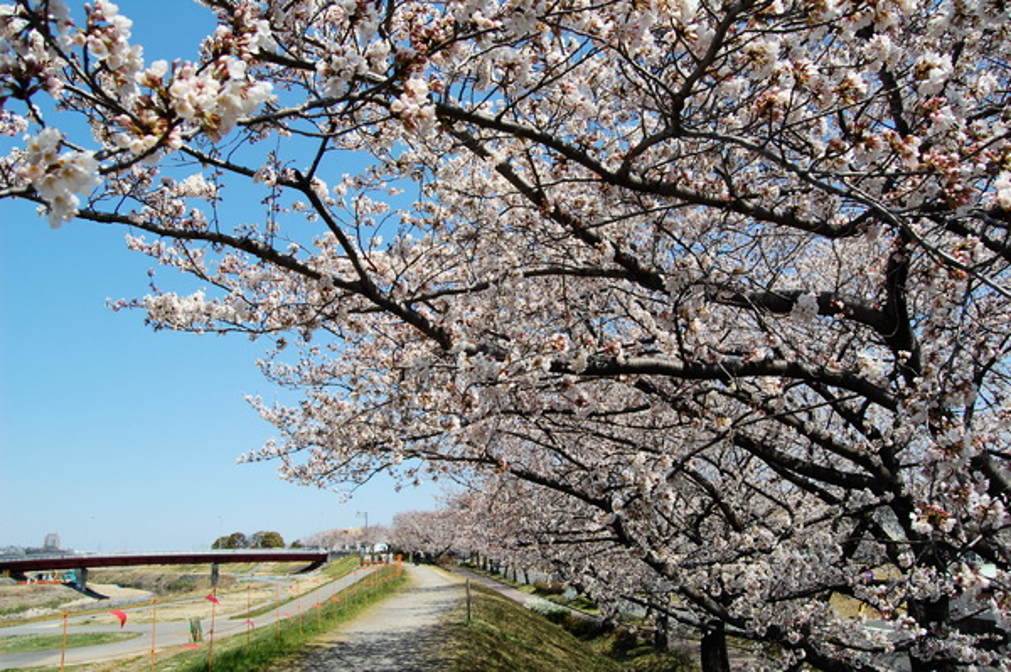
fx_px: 758
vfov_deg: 47.9
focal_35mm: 27
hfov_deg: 67.4
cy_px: 336
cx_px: 506
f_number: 9
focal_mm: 18
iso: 200
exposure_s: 1/320
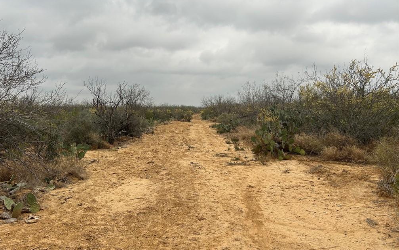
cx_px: 197
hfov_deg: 66.5
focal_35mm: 28
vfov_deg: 44.5
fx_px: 304
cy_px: 116
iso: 50
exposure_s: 1/709
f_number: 1.5
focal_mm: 5.7
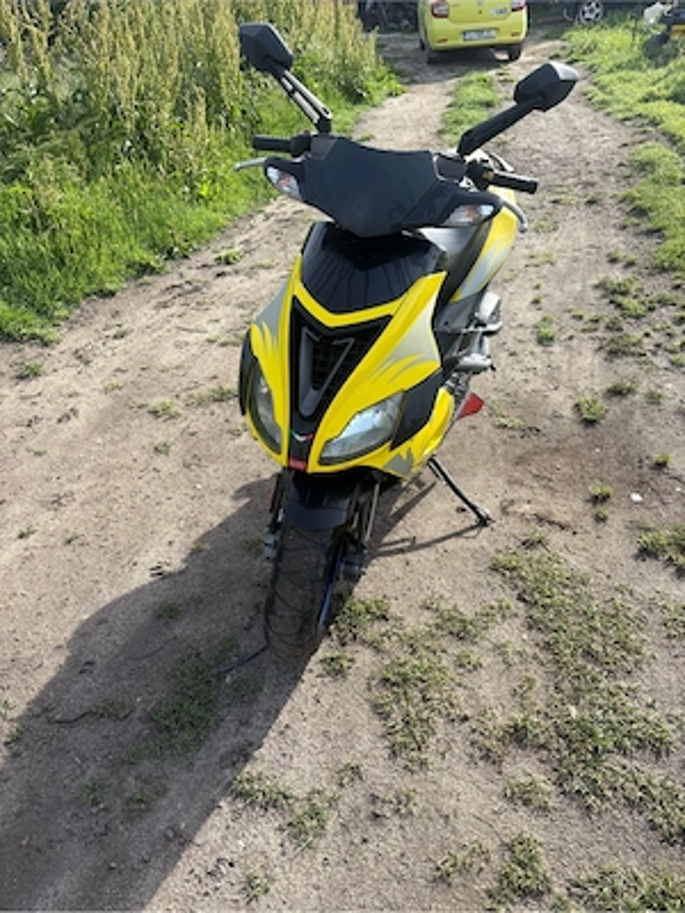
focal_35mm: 26
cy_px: 456
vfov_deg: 67.3
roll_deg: +3.8
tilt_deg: -32.6
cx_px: 342
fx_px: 686
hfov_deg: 53.1
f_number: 1.6
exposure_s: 1/1155
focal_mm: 5.96
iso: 50
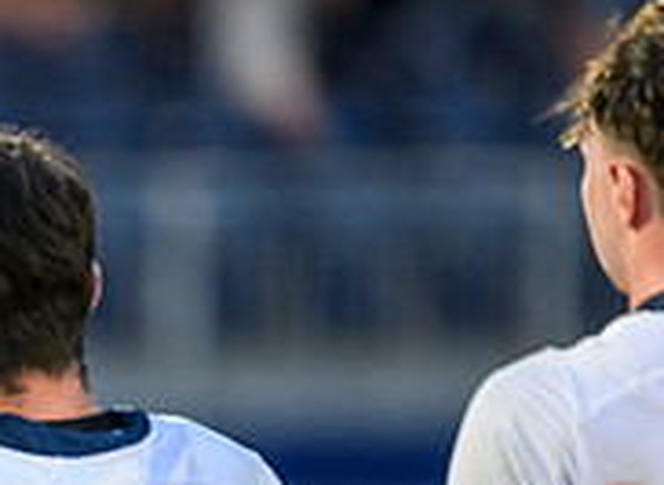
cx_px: -564
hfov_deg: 1.4
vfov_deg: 1.0
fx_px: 27939
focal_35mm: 1470
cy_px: 646
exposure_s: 1/1000
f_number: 3.2
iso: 4000
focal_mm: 400
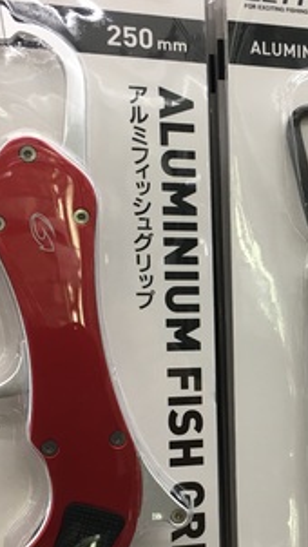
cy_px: 373
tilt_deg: -0.9
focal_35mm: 67
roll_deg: -1.9
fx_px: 972
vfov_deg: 31.1
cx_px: 341
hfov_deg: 17.4
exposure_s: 1/40
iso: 25
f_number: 2.2
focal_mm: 4.15
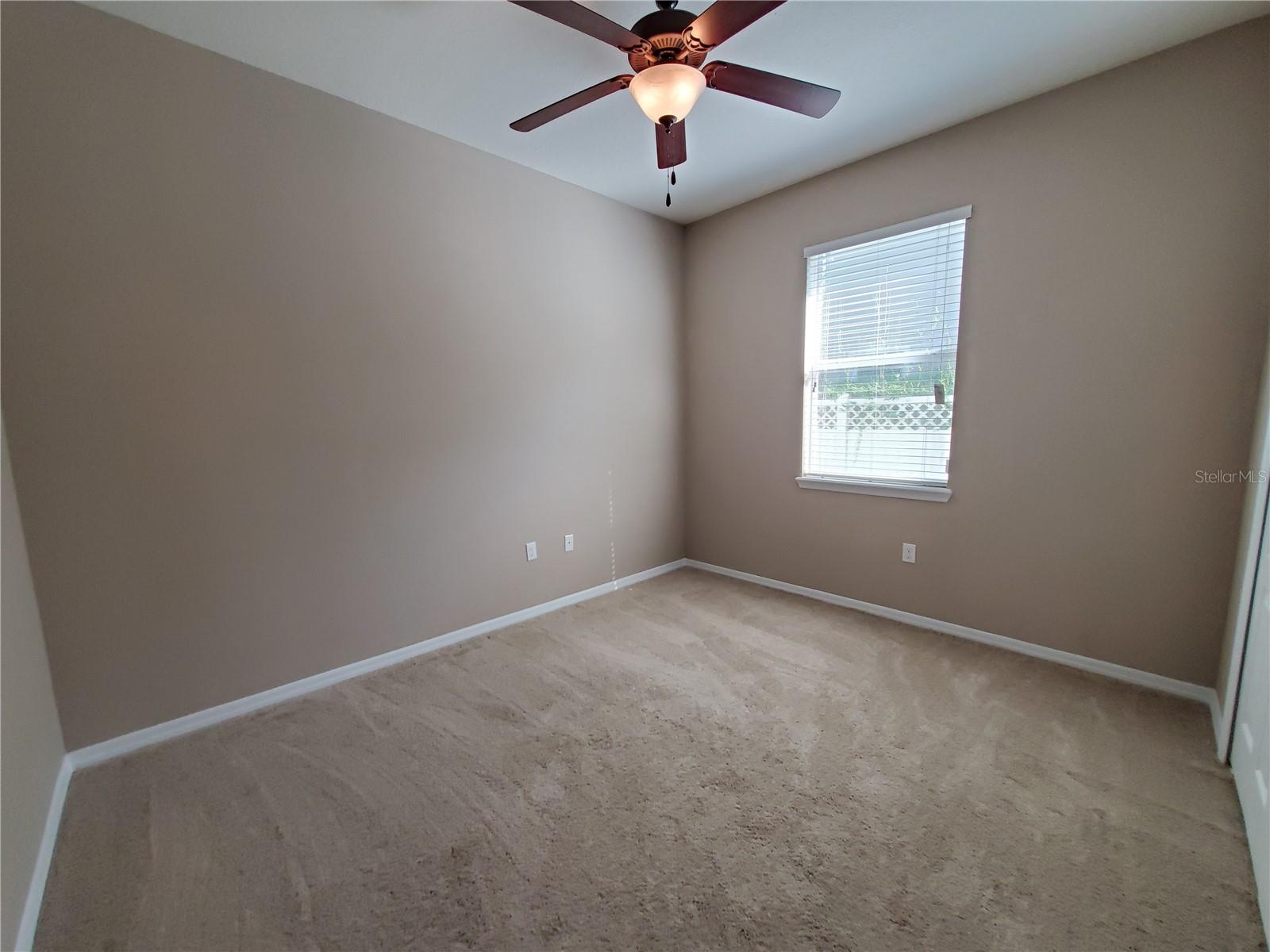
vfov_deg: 89.9
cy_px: 476
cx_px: 635
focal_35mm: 13
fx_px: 477
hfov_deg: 106.2
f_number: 2.2
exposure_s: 1/59
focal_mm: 1.8
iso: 200
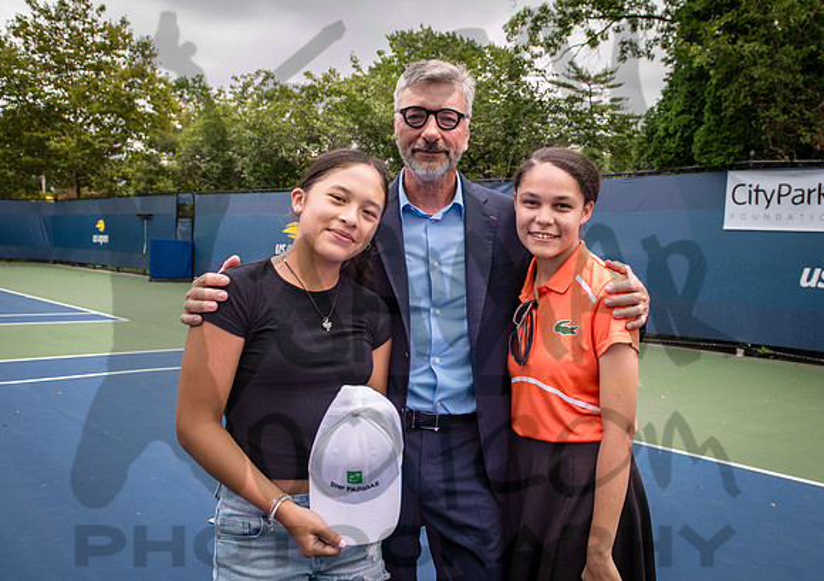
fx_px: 726
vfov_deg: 43.6
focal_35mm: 31
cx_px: 488
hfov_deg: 58.7
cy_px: 288
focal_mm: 24
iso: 200
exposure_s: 1/800
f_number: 4
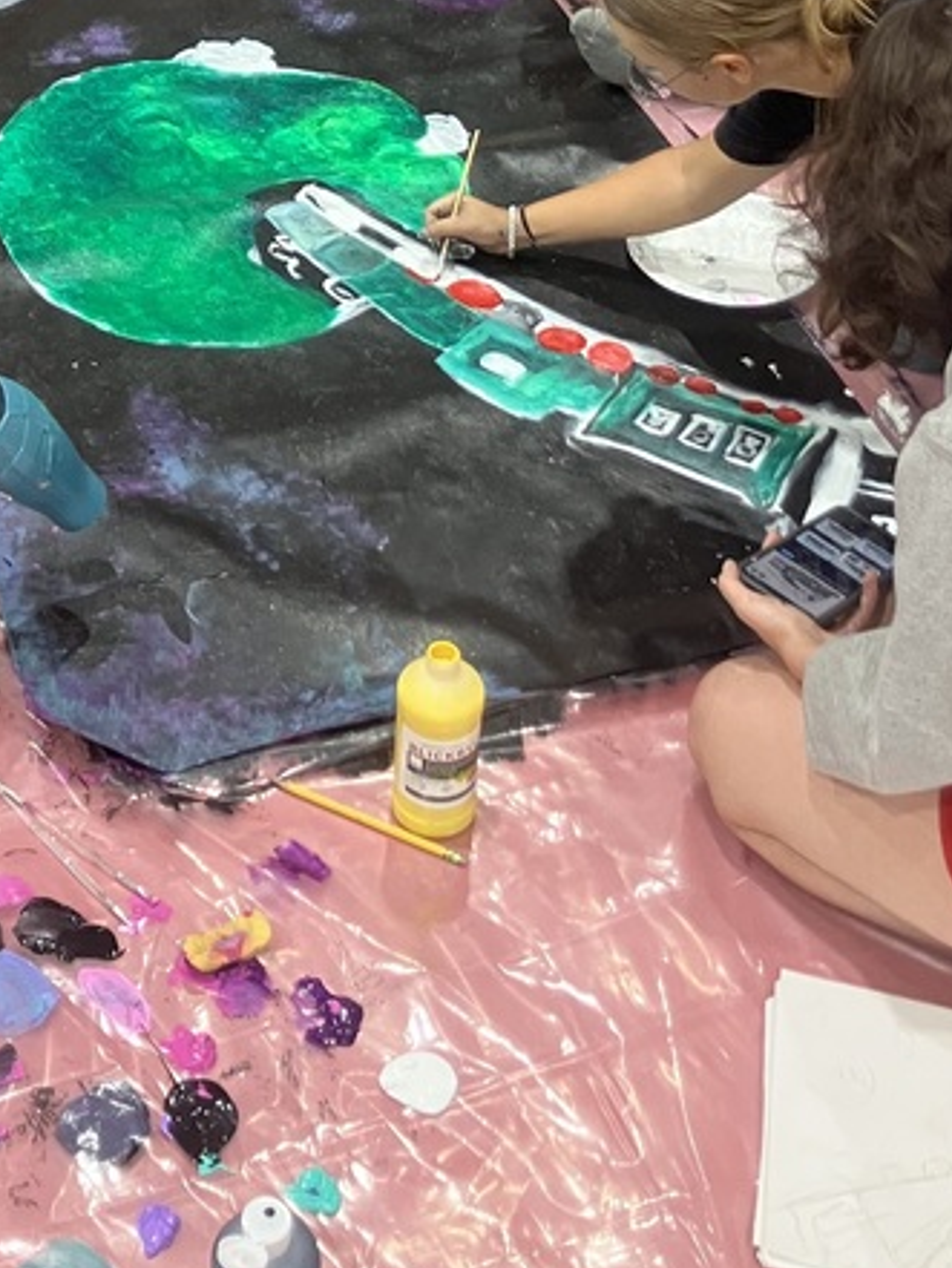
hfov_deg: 22.4
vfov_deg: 28.1
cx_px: 253
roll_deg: -2.1
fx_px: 2382
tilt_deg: -30.1
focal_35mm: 65
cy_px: 20
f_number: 1.8
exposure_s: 1/72
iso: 80
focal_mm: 3.99
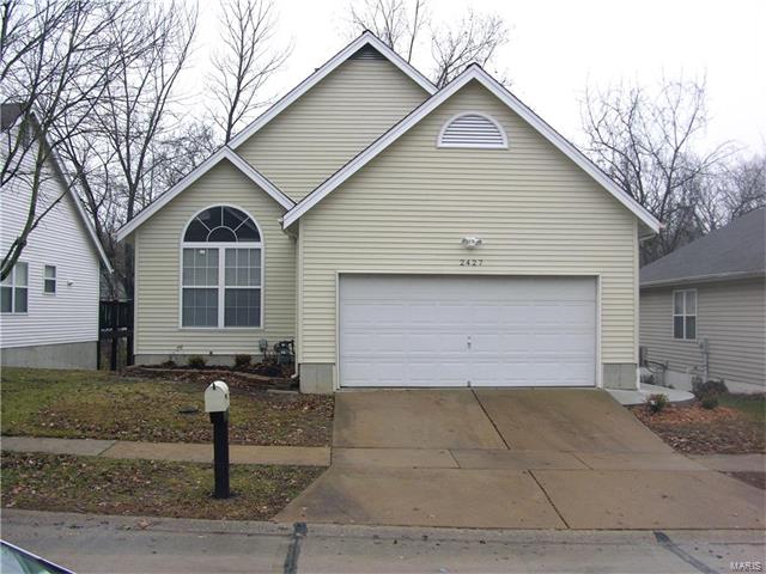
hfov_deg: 47.9
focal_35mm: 39
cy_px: 287
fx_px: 863
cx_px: 383
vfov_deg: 36.8
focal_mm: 10
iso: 50
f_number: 3.6
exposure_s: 1/76.4
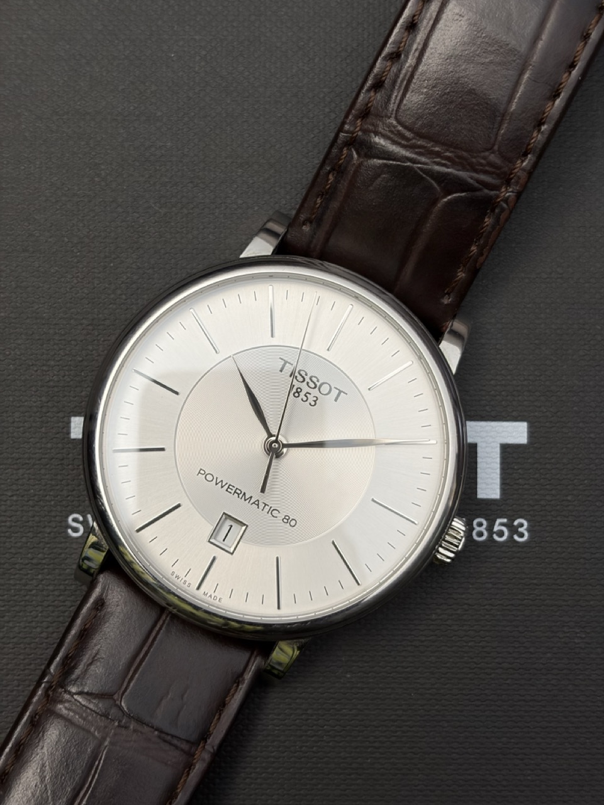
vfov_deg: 36.8
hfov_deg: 28.0
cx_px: 302
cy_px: 402
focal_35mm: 52
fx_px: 1210
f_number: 1.6
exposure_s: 1/60
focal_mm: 5.96
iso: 100
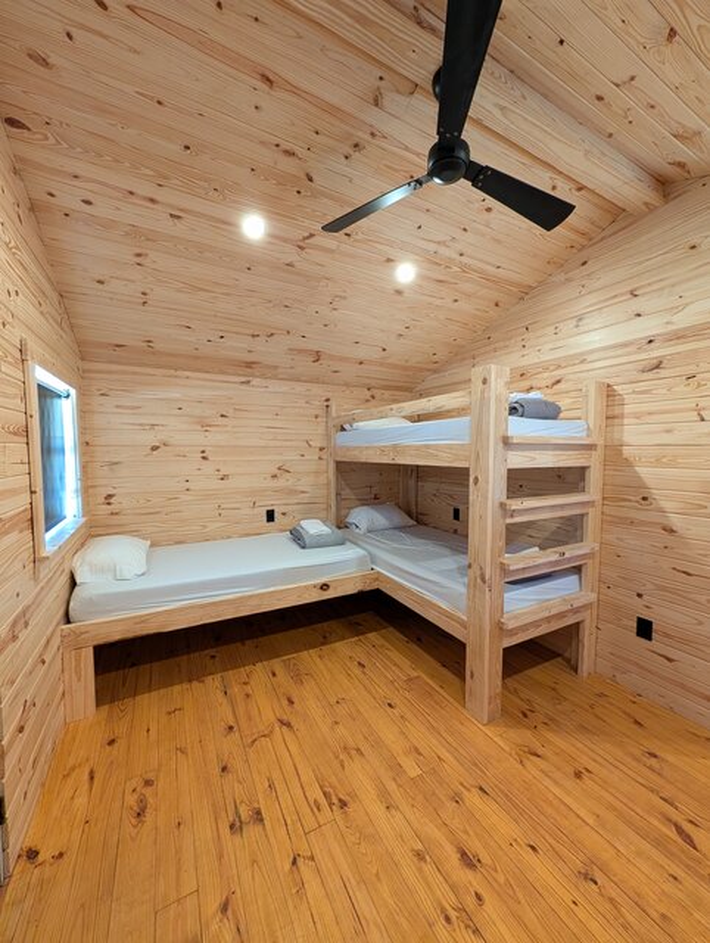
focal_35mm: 12
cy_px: 472
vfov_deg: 110.5
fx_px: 327
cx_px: 355
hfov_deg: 94.6
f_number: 1.7
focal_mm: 2.02
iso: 131
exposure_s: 1/25.9
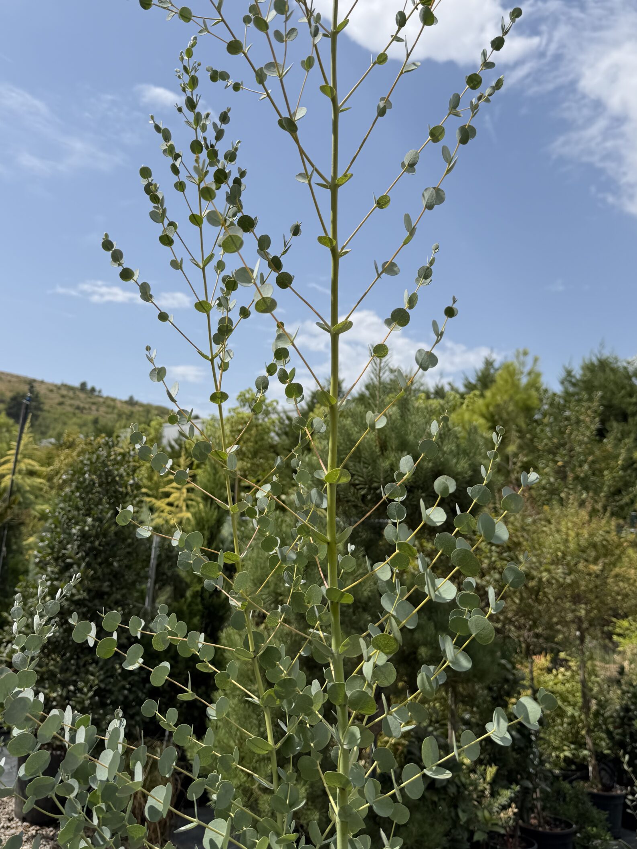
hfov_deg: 48.2
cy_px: 385
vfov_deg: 61.5
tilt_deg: +13.6
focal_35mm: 29
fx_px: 712
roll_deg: -1.2
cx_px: 308
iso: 80
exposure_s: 1/6711
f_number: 1.78
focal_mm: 6.76
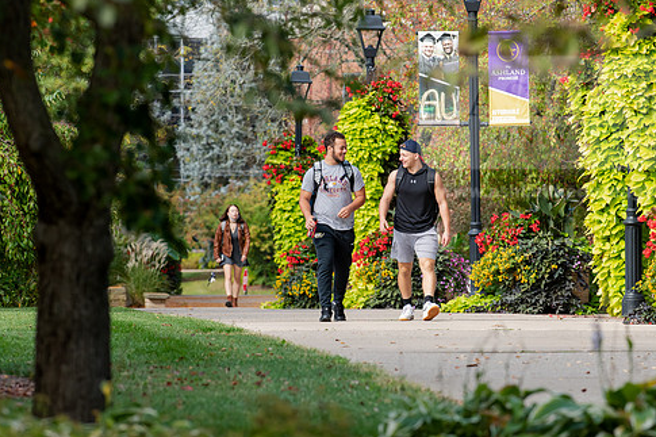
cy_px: 220
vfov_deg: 3.8
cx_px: 376
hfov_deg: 5.7
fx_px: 6539
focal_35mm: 359
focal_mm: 300
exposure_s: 1/320
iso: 500
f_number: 9
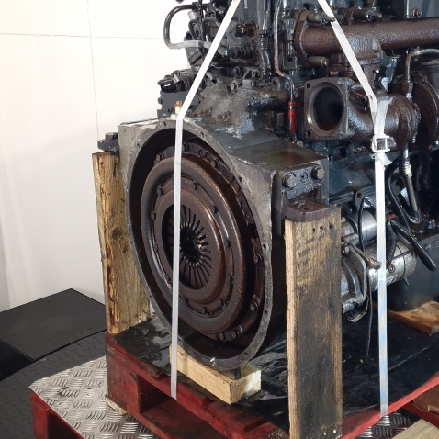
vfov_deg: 48.2
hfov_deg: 46.2
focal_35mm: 34
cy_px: 176
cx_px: 344
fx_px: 488
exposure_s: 1/50
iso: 100
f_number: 1.8
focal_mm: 6.4
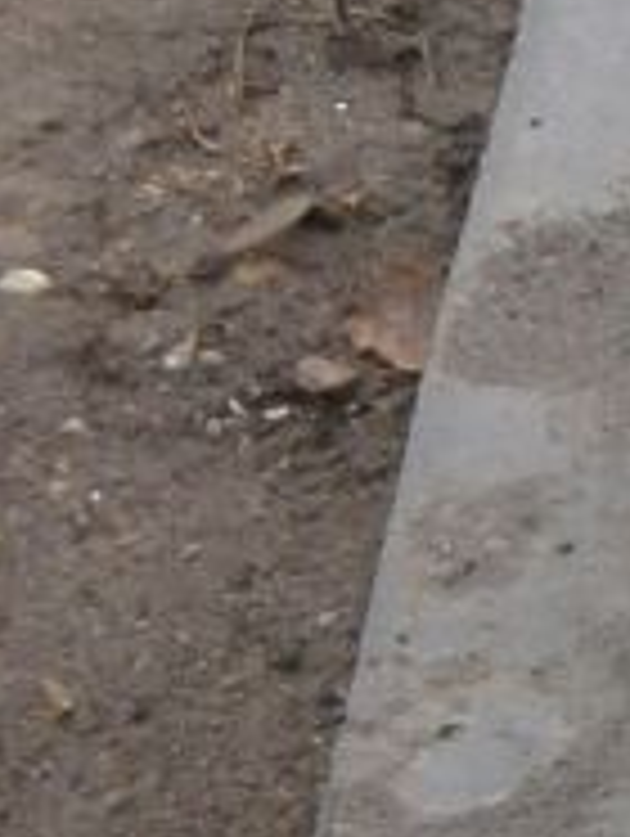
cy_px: 407
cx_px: 1791
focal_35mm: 344
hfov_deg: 4.2
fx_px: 8329
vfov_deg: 5.8
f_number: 3.4
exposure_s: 1/100
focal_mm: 8.3
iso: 80
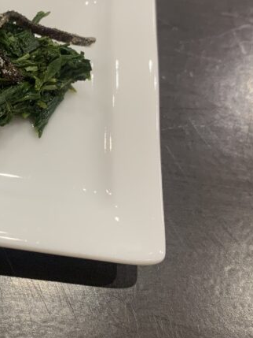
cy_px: 88
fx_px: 604
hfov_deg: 22.7
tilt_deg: -60.1
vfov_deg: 30.7
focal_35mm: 62
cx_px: -2
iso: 80
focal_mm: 4.25
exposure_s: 1/100
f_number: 1.8
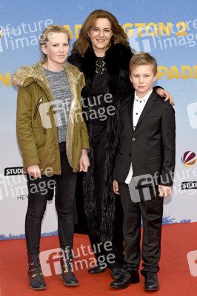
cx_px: 98
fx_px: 863
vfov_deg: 19.5
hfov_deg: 13.0
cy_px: 148
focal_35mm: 105
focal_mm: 70
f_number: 3.2
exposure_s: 1/800
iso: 400
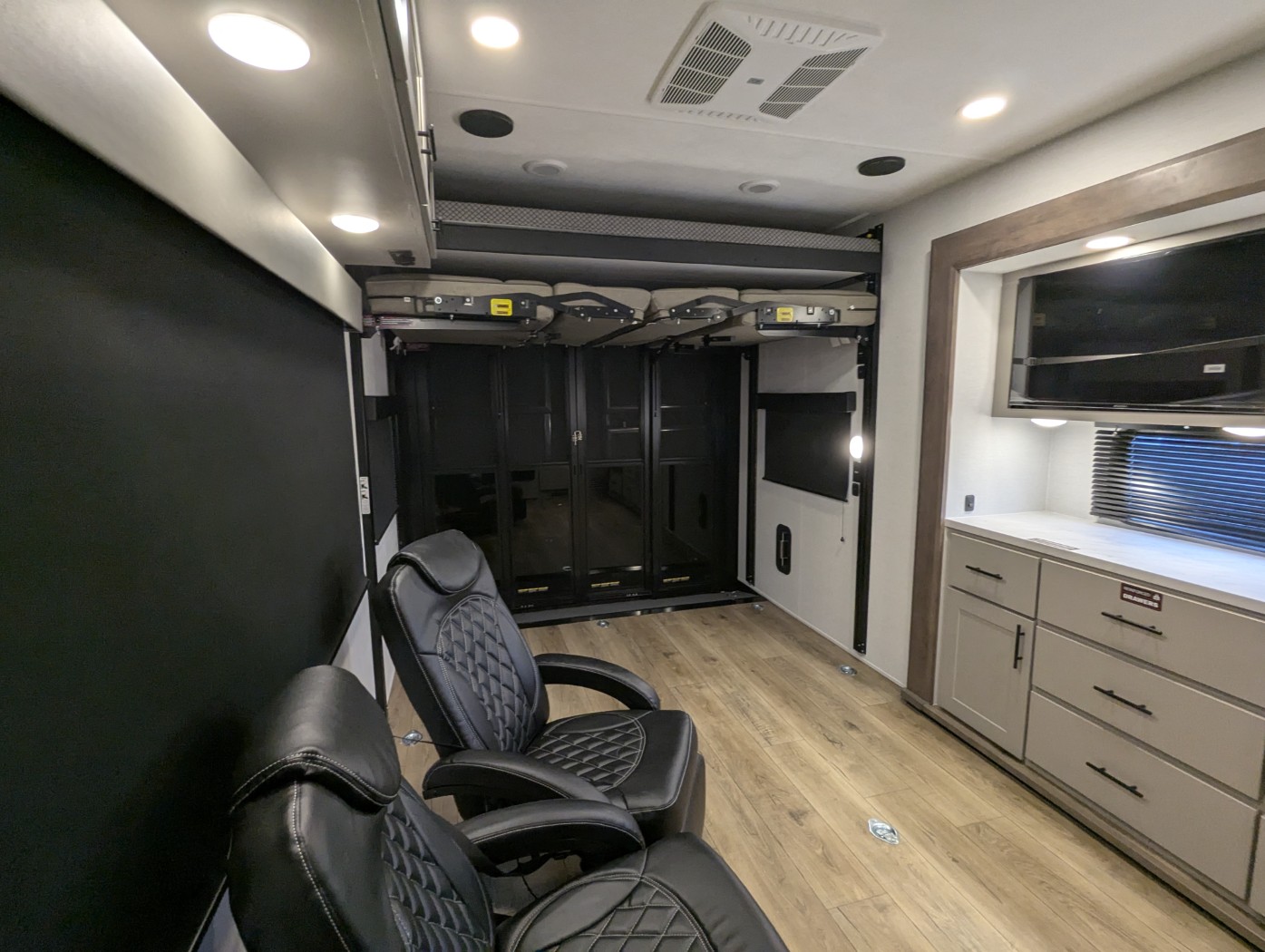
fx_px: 585
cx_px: 632
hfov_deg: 94.4
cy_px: 476
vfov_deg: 78.2
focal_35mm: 16
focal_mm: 2.35
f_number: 2.2
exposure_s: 1/53.9
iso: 117
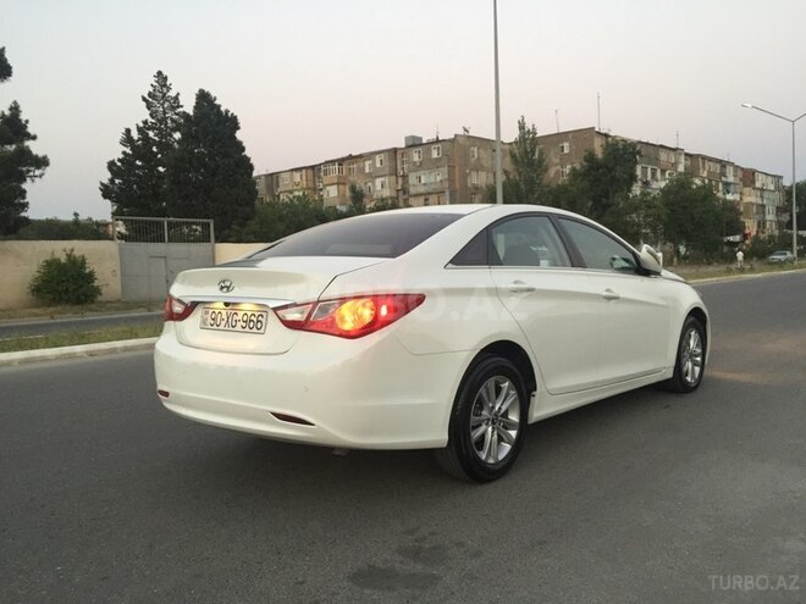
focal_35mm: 29
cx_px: 403
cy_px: 302
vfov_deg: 48.2
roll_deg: +2.0
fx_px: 675
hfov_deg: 61.7
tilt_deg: -1.1
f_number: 2.2
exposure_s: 1/33
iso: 125
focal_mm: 4.15
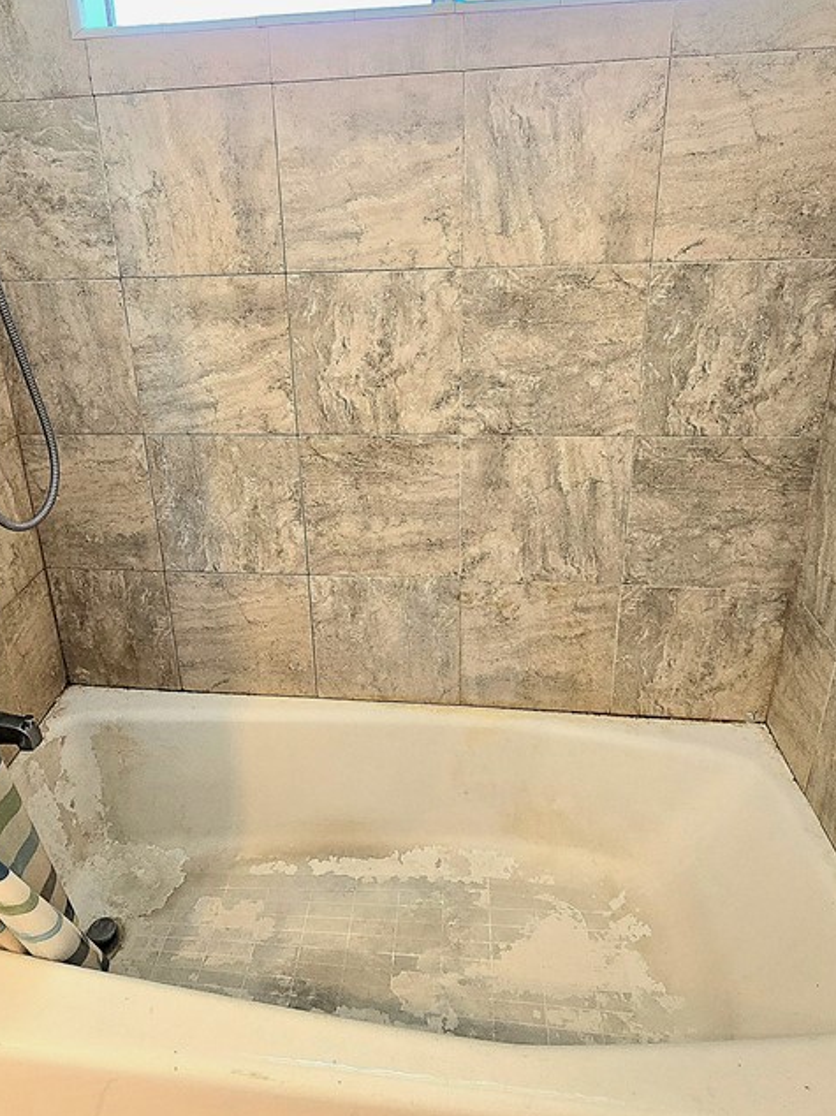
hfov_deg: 63.0
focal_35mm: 21
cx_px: 343
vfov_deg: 78.8
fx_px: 677
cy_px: 503
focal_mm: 2.2
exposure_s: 1/60.2
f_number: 2.2
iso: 125
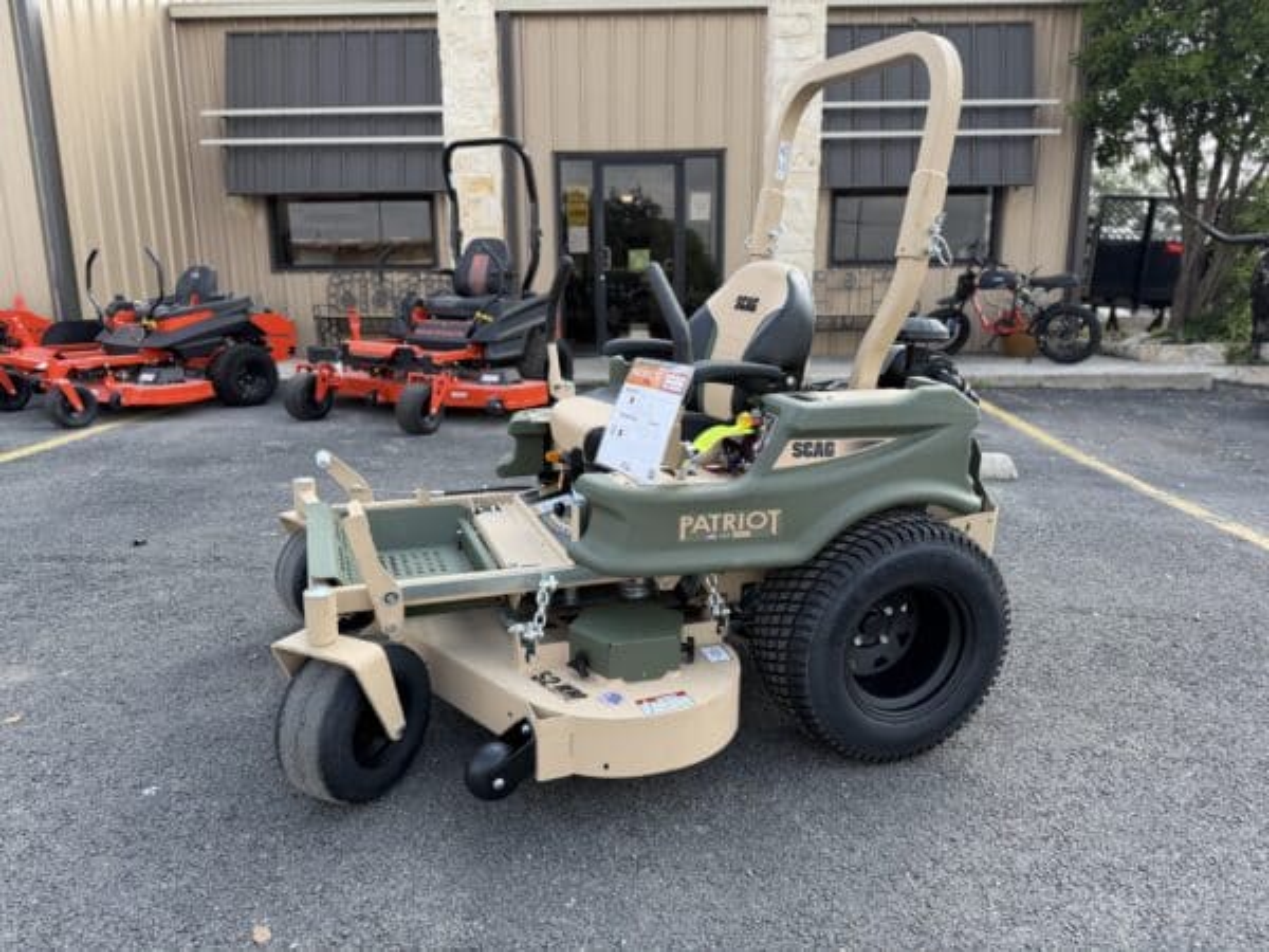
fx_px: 880
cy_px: 476
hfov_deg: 71.6
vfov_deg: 56.8
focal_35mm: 24
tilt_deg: -12.4
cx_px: 634
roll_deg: +1.3
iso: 80
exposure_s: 1/1106
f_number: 1.78
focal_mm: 6.76
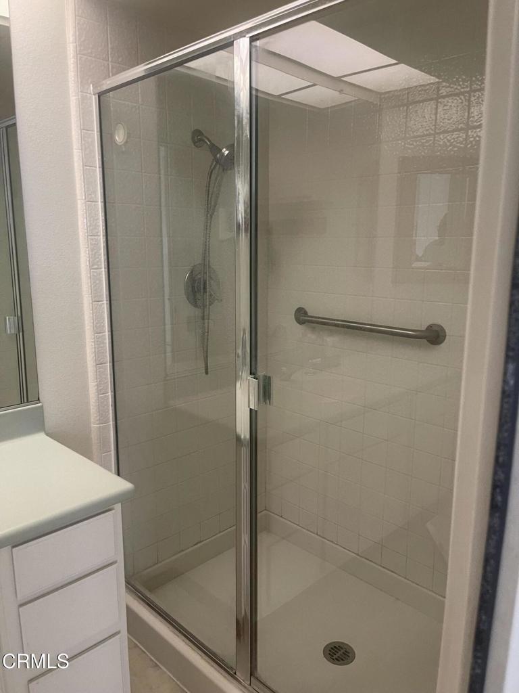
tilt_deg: -11.0
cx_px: 260
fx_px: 500
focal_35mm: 25
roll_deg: -0.1
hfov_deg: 54.9
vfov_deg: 69.4
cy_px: 346
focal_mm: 5.1
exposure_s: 1/60
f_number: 1.6
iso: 200
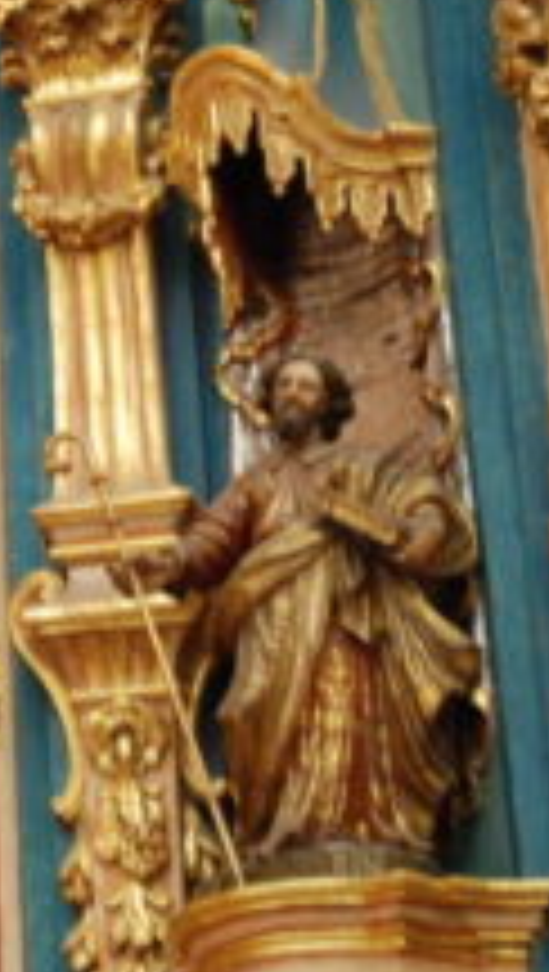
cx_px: -558
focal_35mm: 127
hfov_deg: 9.0
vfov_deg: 16.8
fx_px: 3282
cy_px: 398
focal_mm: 35
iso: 1250
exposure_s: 1/8
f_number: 4.2
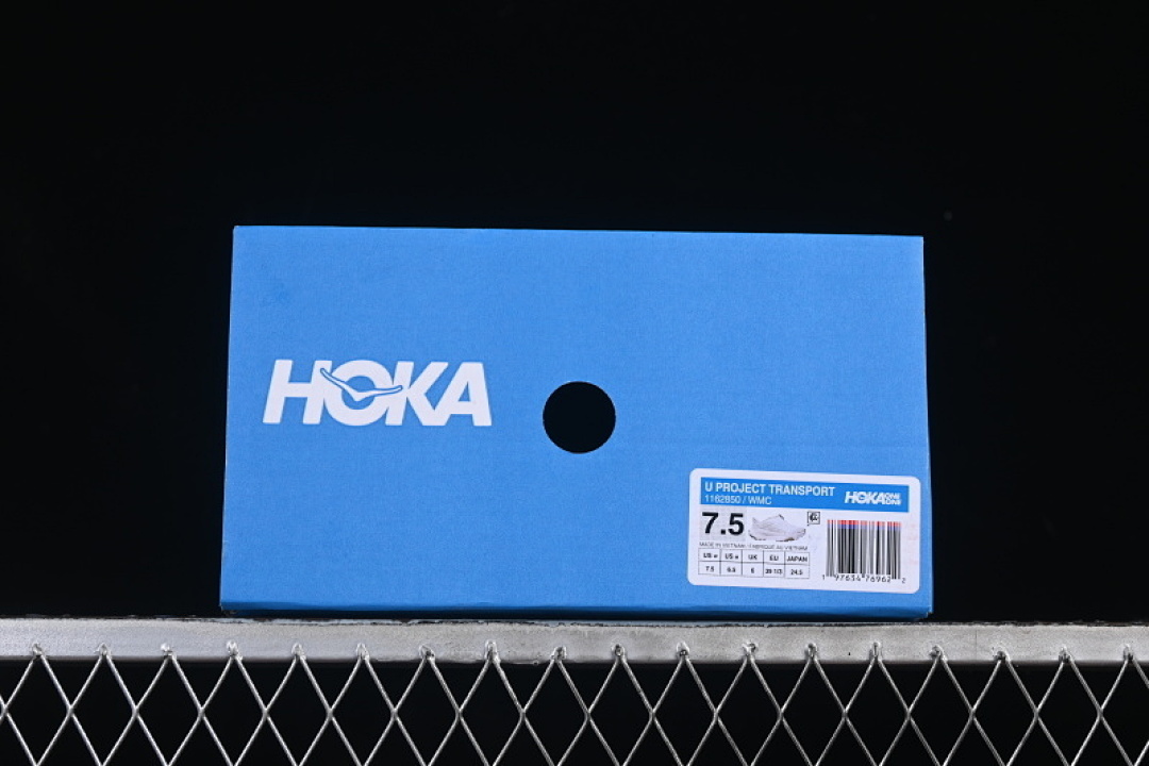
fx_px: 2394
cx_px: 574
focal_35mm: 75
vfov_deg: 18.2
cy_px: 383
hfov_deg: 27.0
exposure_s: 1/80
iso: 160
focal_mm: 50
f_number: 8
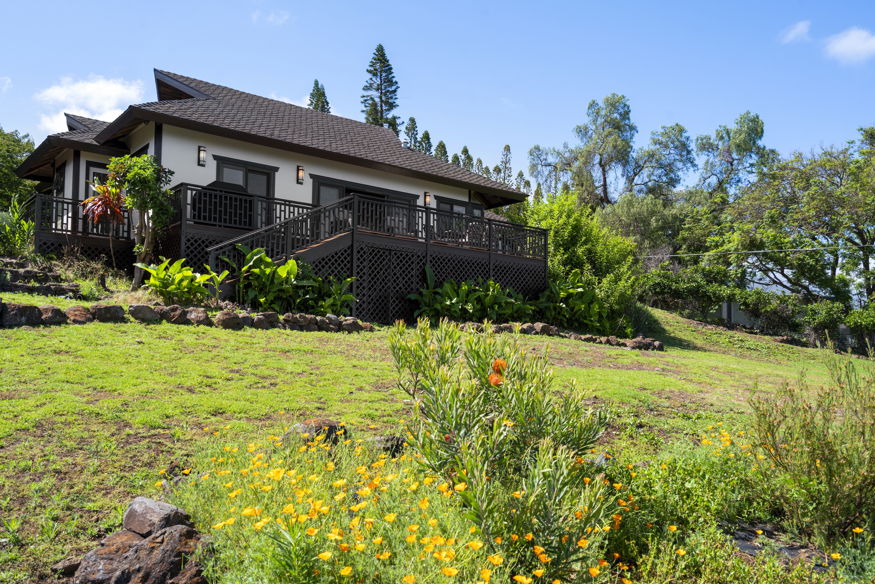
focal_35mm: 30
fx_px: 729
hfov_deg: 61.9
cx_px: 438
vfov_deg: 43.6
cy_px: 292
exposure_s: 1/100
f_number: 8
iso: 100
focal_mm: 30
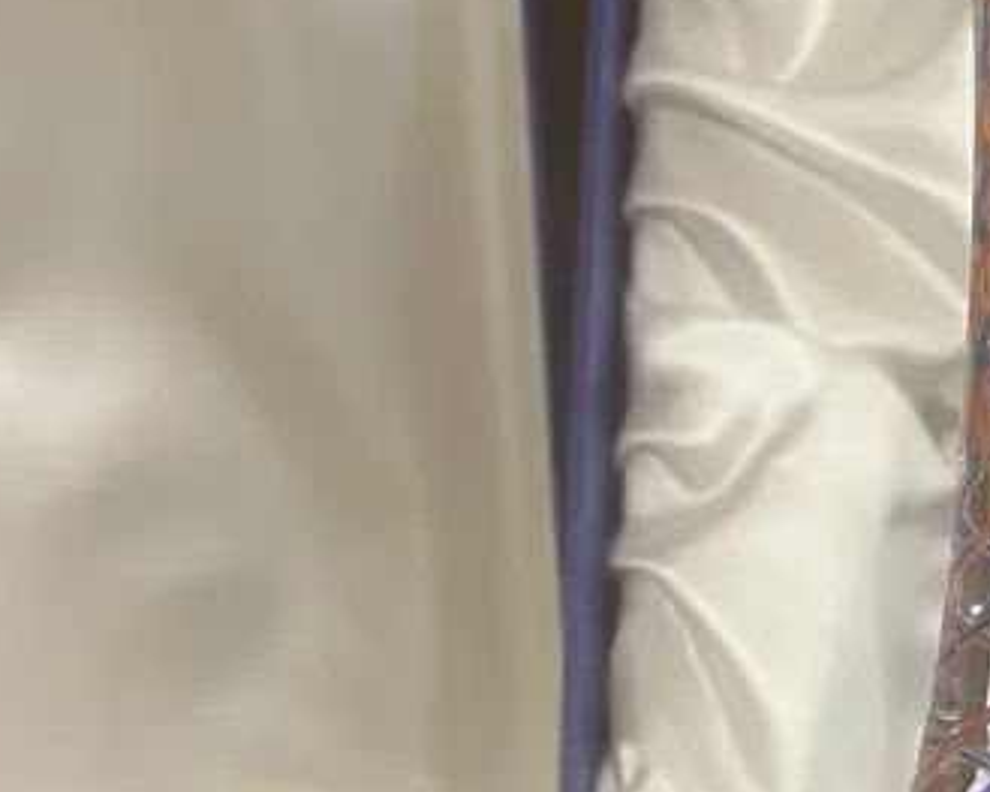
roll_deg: -1.2
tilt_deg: -20.0
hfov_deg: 21.3
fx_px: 2490
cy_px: 943
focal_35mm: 85
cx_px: 1107
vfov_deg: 17.3
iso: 250
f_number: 1.8
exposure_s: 1/50
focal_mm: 3.99
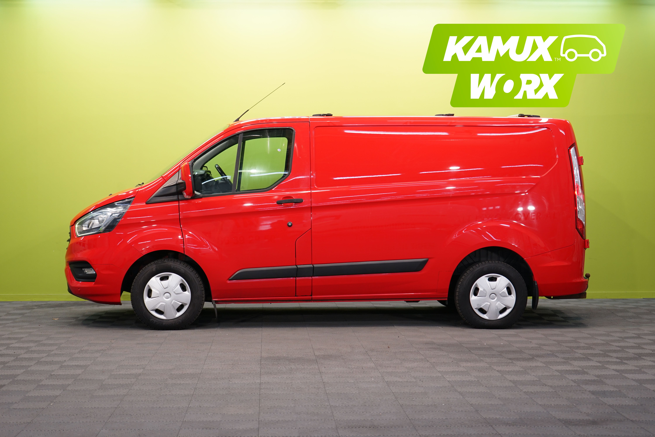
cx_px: 328
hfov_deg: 33.9
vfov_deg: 23.0
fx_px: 1073
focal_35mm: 59
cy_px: 218
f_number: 5
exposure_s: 1/30
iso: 400
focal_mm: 59
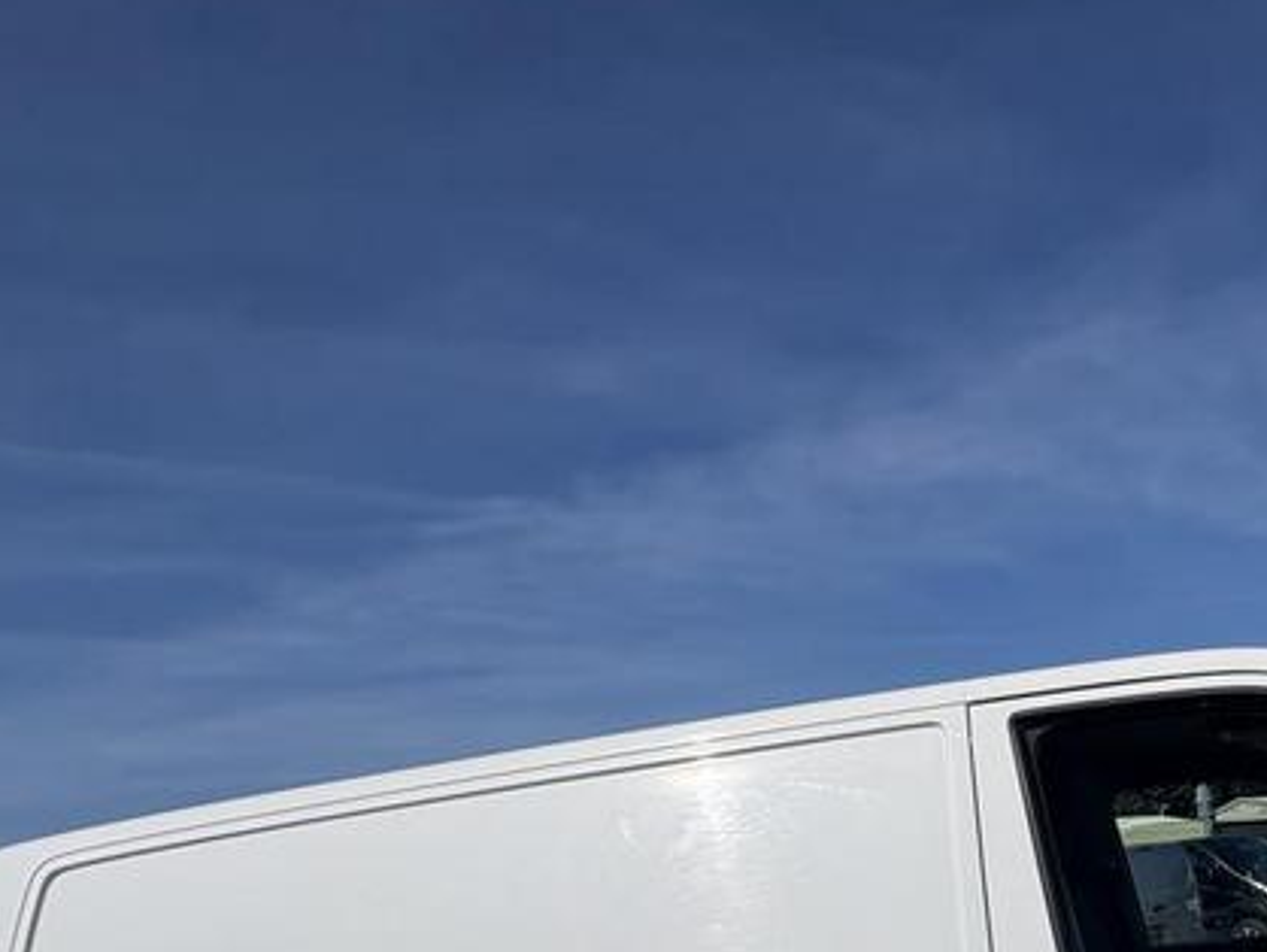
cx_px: 1085
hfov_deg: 54.0
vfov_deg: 41.4
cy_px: 931
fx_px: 1099
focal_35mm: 30
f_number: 2.2
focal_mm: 2.22
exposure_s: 1/6135
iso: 40
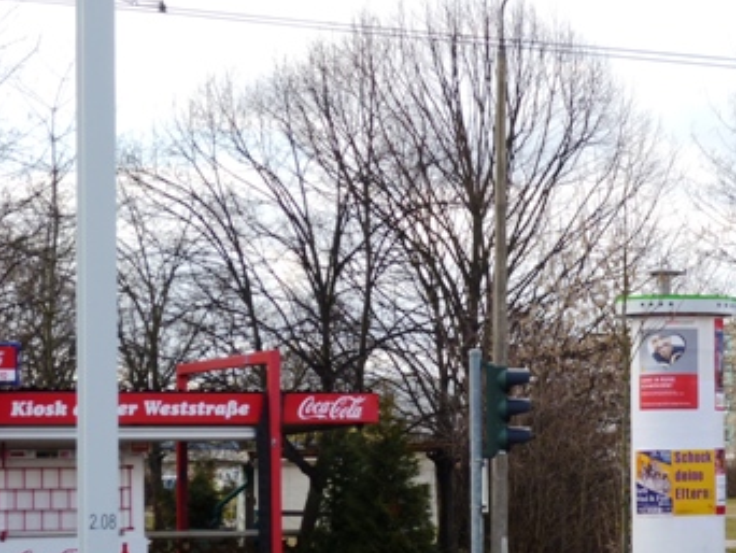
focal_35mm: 111
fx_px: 2362
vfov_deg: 13.3
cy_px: 365
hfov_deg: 17.6
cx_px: 562
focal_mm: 11.4
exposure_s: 1/160
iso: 80
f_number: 3.9
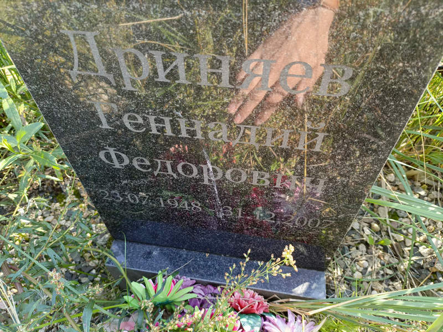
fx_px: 320
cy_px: 166
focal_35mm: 25
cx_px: 222
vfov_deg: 54.9
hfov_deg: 69.4
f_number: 1.69
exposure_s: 1/100
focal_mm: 4.76
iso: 187
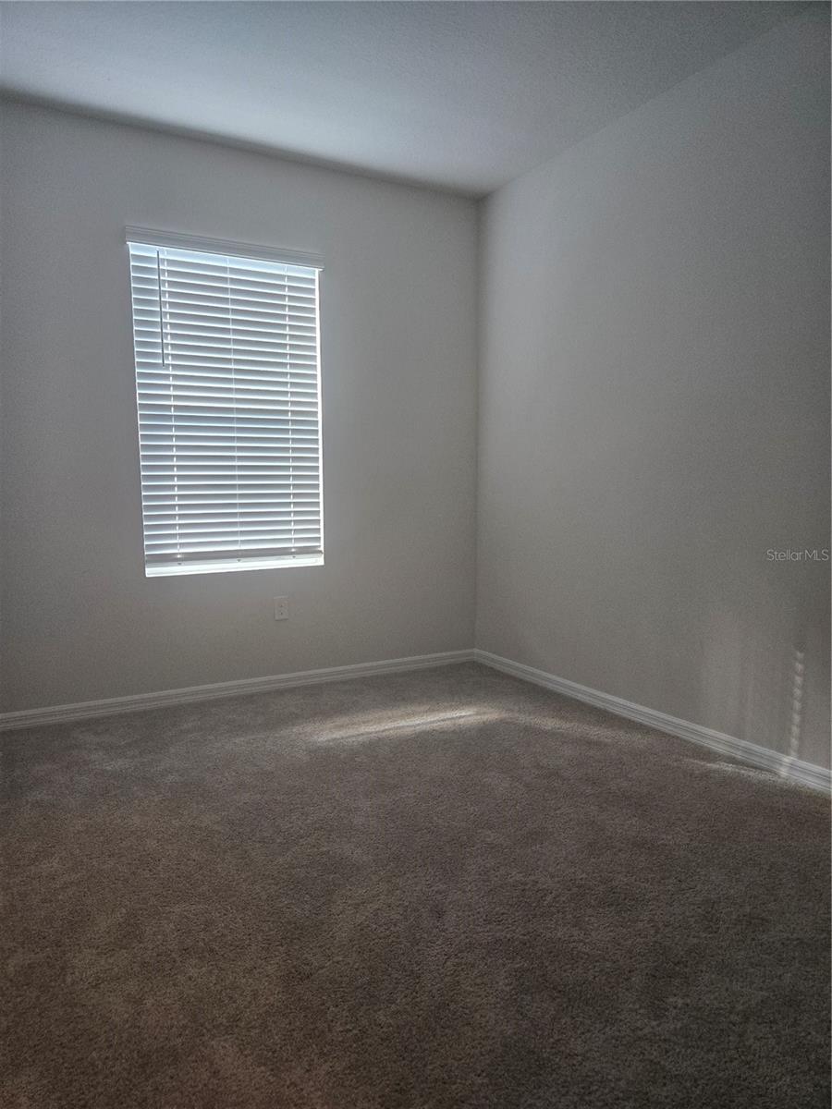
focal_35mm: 23
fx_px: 737
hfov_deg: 58.9
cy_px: 554
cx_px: 416
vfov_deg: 73.9
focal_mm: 5.4
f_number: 1.8
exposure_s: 1/120
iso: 250
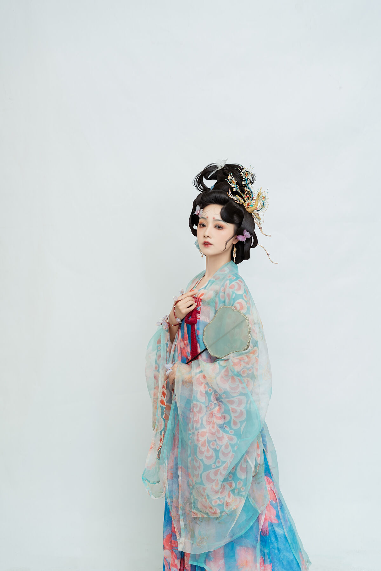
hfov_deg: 27.0
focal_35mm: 50
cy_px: 286
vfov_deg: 39.6
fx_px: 793
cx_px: 190
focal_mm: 50
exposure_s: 1/125
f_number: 2.8
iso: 100
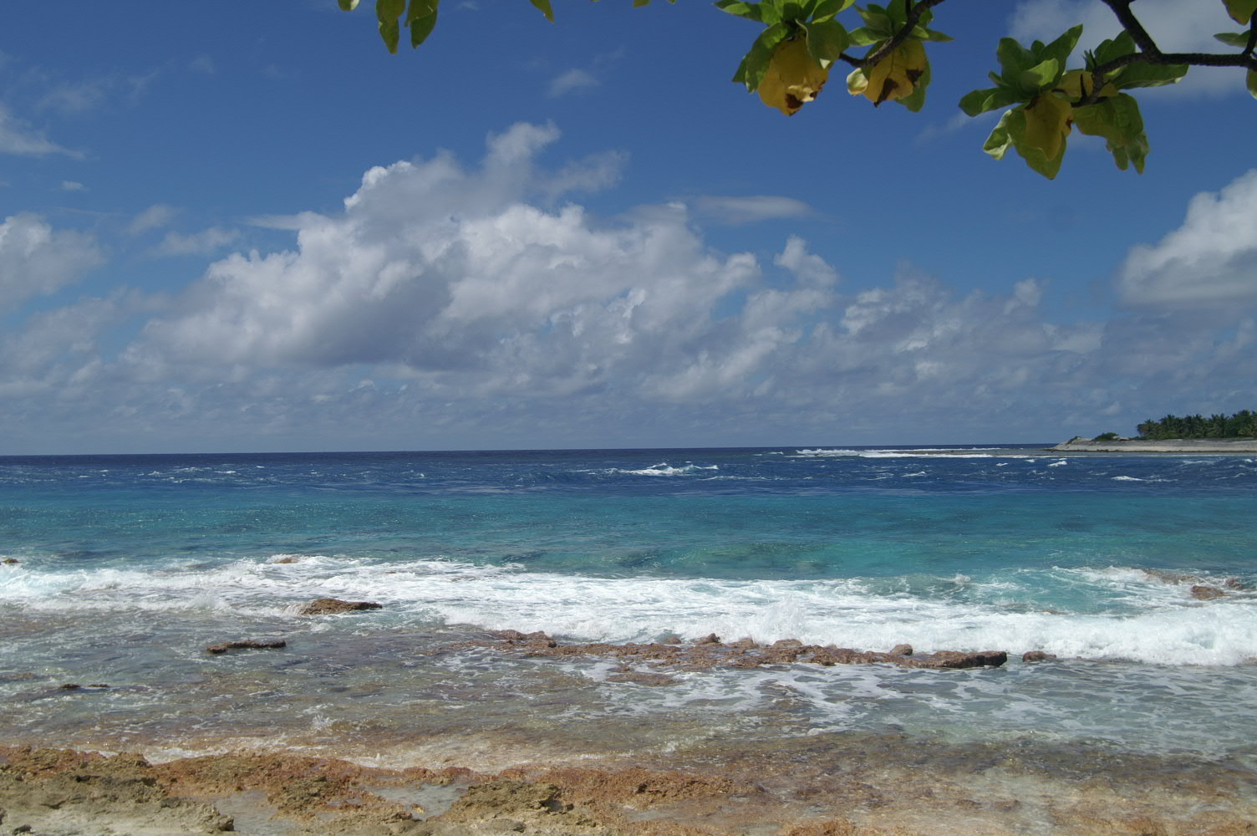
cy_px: 418
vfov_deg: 36.8
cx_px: 628
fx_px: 1256
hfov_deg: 53.2
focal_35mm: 36
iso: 100
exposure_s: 1/300
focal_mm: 24
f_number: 8
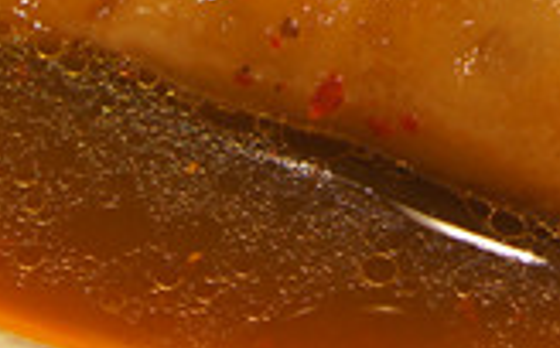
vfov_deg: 6.3
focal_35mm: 201
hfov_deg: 10.4
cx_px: 423
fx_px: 3071
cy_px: -328
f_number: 5
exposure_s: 1/20
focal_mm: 27
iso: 400
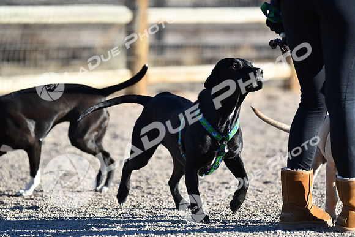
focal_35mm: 270
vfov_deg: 5.1
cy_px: 118
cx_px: 178
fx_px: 2663
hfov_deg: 7.6
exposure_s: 1/4000
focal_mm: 180
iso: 400
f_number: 2.8
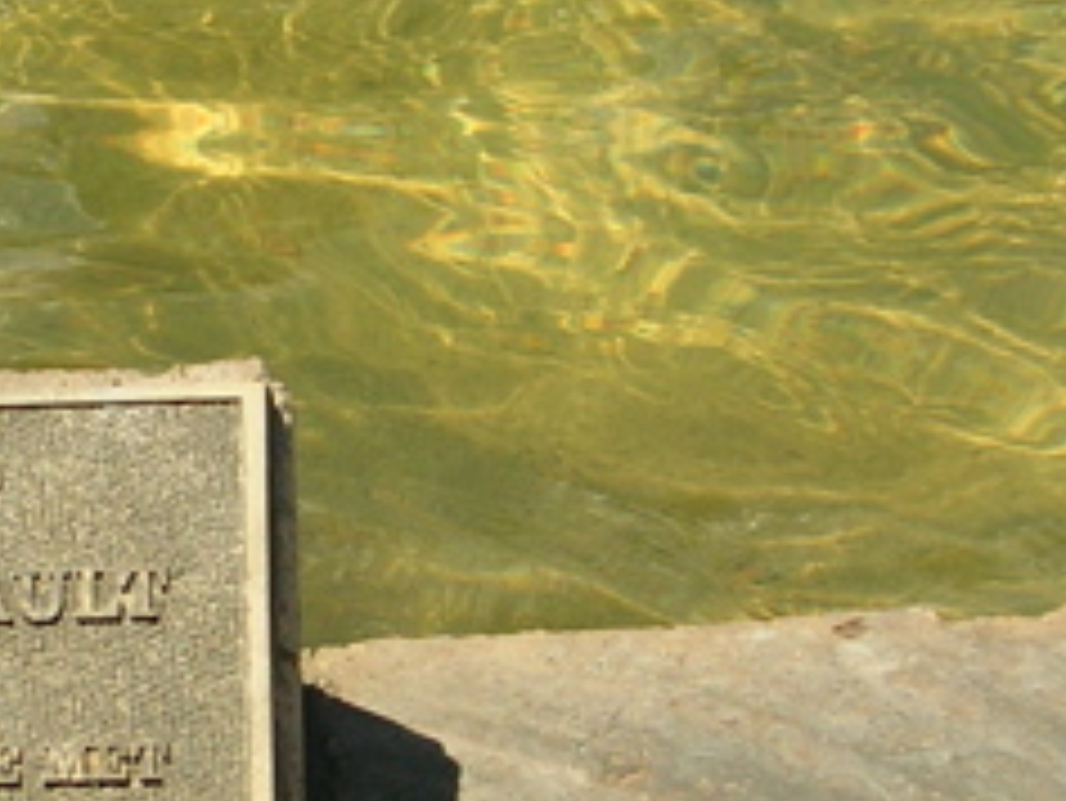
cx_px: 99
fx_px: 5238
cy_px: 634
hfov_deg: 11.5
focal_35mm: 170
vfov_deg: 8.7
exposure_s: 1/824
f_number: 3.5
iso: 50
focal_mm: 9.6
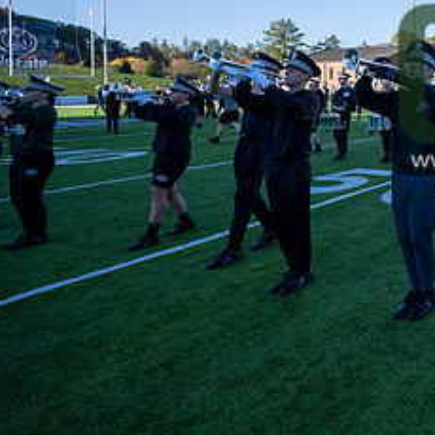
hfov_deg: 37.8
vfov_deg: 51.1
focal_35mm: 30
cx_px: 541
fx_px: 427
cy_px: 94
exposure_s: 1/500
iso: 160
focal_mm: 14
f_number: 4.5
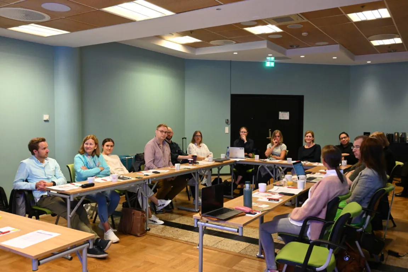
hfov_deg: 59.5
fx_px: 357
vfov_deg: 41.7
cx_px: 204
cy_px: 136
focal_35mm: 32
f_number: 5.6
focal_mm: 21
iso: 3200
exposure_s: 1/125
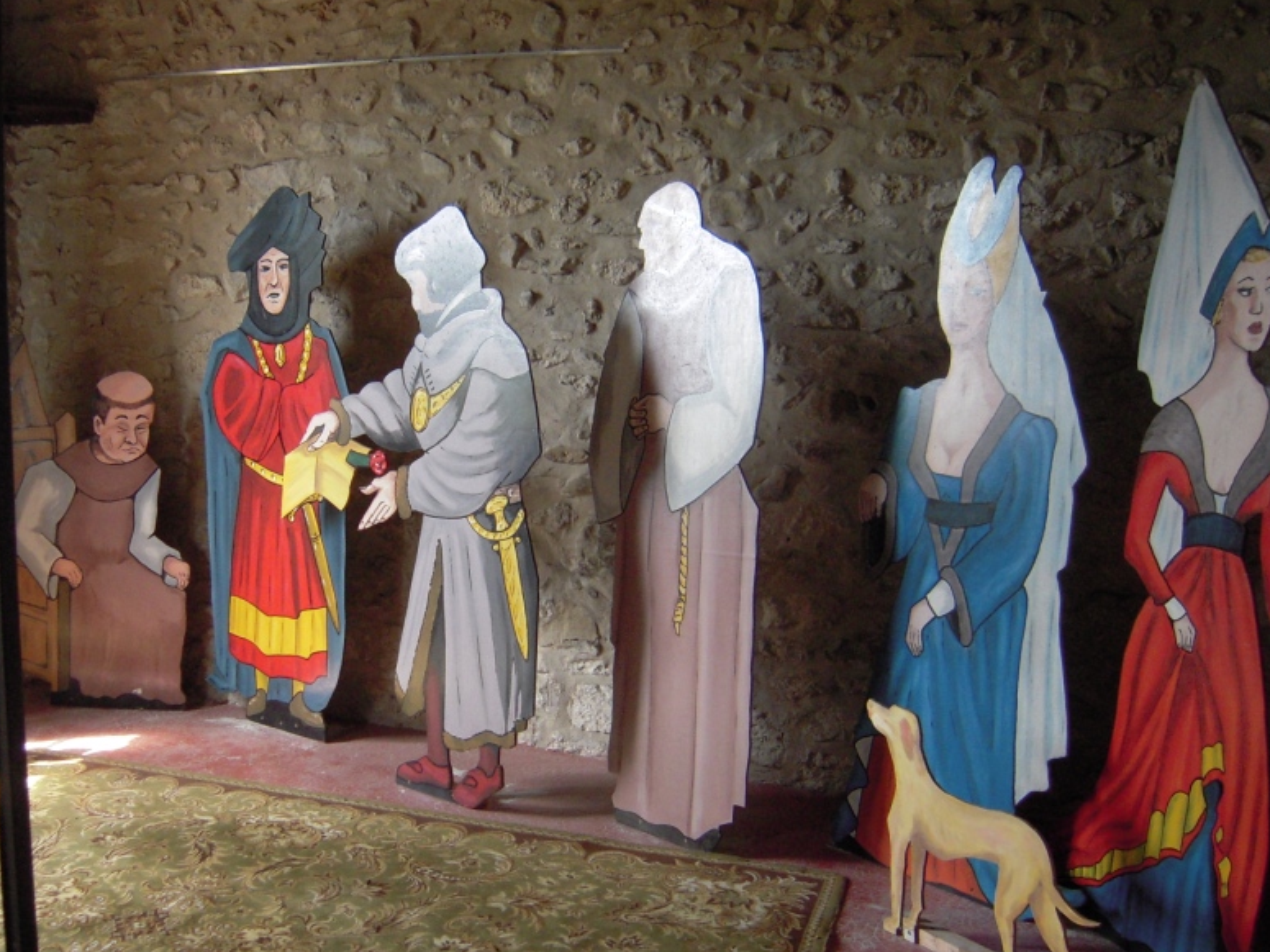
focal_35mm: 37
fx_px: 1357
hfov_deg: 49.7
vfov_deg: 38.6
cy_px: 518
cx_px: 479
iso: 400
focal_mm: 5
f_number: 2.7
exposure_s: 1/160
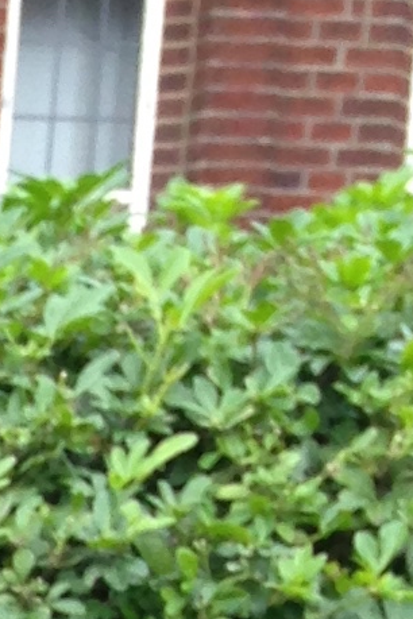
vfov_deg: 7.4
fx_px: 4199
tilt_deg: -17.3
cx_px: -1109
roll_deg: -1.1
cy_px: 1928
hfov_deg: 5.1
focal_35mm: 244
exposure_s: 1/20
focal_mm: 4.12
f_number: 2.4
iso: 80
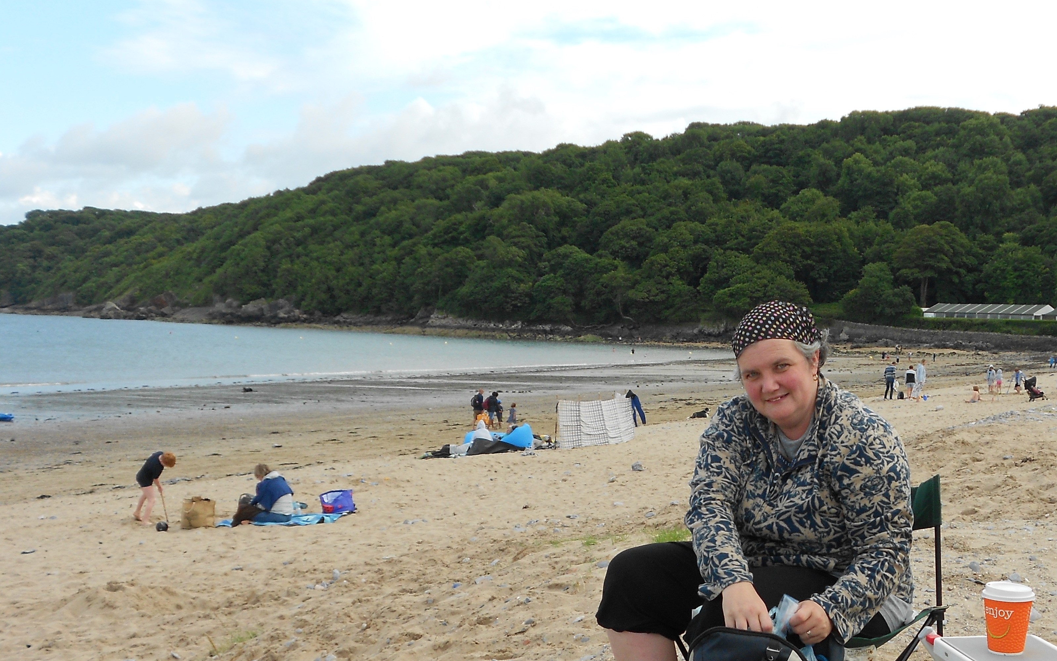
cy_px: 340
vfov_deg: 37.3
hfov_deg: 56.7
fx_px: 979
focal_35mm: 34
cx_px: 529
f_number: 3.6
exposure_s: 1/320
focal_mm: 5.8
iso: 80
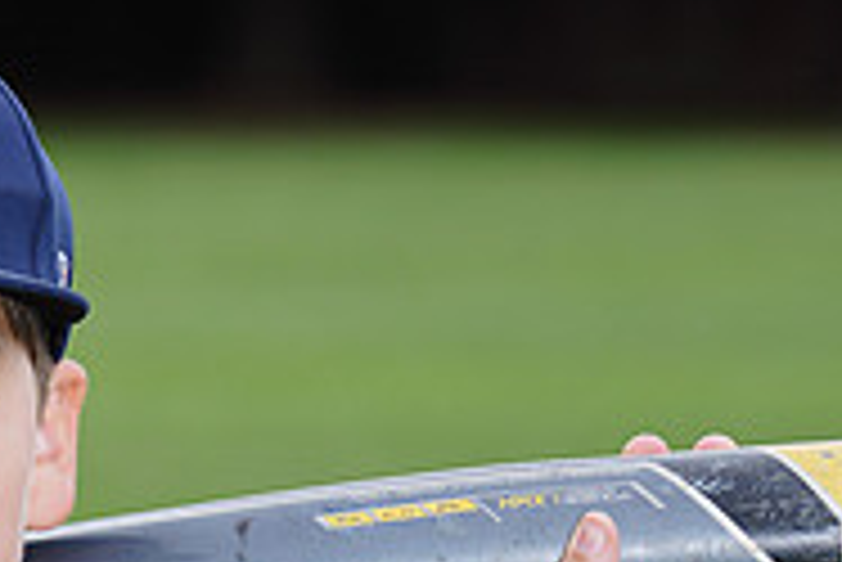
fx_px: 14067
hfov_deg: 3.4
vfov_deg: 2.3
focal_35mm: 601
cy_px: 744
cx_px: -135
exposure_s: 1/250
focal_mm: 194
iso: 200
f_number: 8
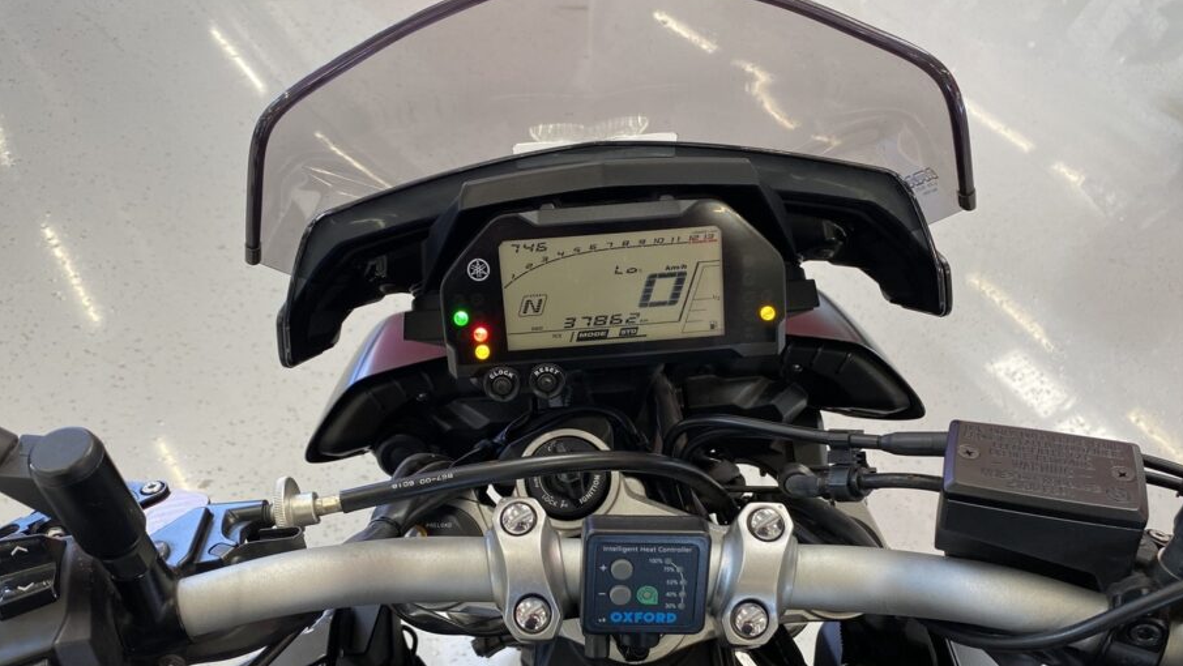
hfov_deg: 61.0
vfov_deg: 36.4
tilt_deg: -49.1
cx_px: 584
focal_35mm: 32
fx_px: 1004
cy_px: 426
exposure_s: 1/100
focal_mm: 4.25
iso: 80
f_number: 1.8
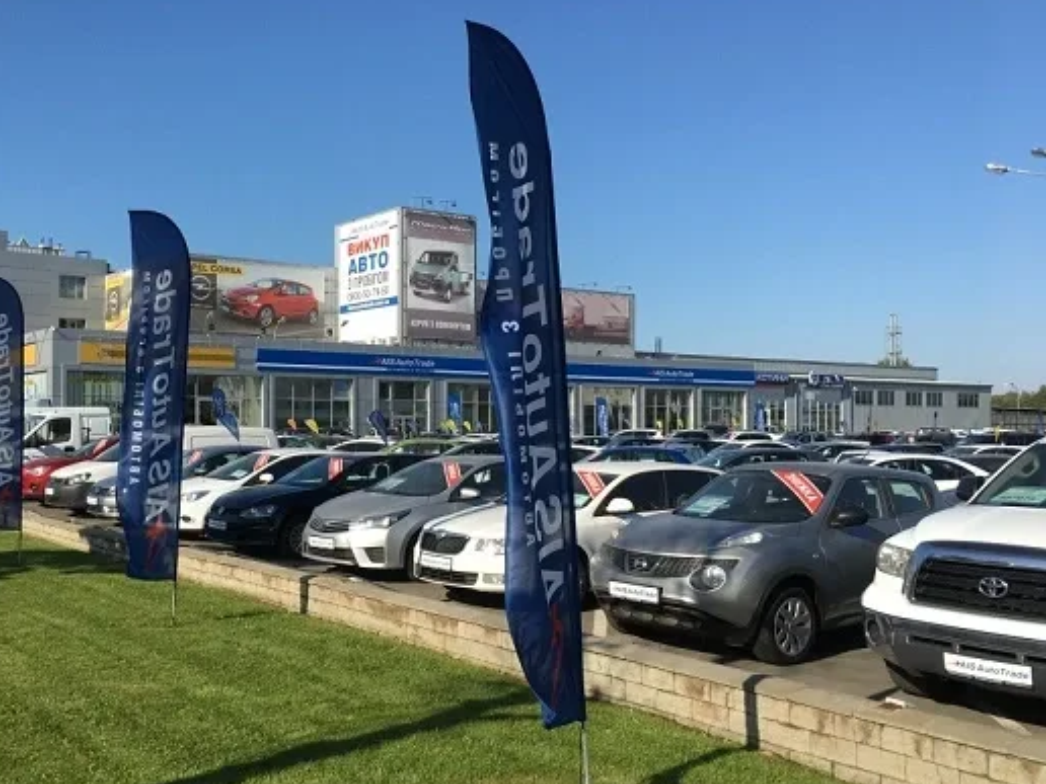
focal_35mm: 36
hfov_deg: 50.9
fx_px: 1088
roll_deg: -0.3
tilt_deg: +1.3
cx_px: 399
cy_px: 425
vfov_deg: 39.6
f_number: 2.2
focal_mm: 4.15
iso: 25
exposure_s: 1/1508
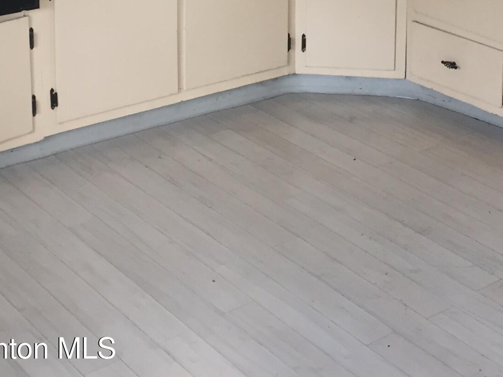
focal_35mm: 80
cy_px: -124
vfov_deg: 17.2
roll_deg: -2.3
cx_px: 378
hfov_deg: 24.2
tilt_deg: -8.9
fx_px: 1162
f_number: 2.2
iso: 40
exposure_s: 1/30
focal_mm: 4.15
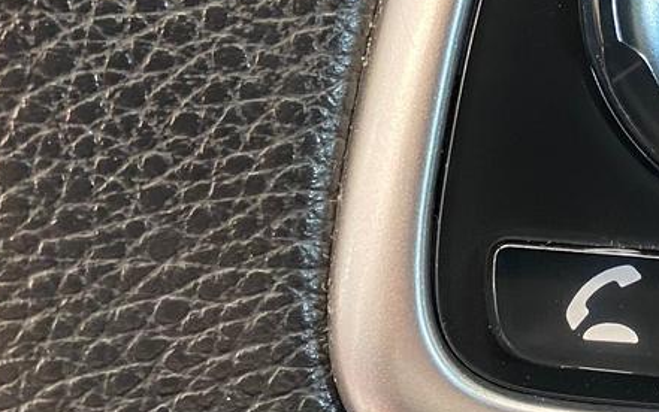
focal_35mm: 80
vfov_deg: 16.1
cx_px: 653
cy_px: 25
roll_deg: +1.4
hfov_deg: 24.7
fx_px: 1437
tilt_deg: -25.6
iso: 400
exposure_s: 1/60
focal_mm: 4.25
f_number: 1.8
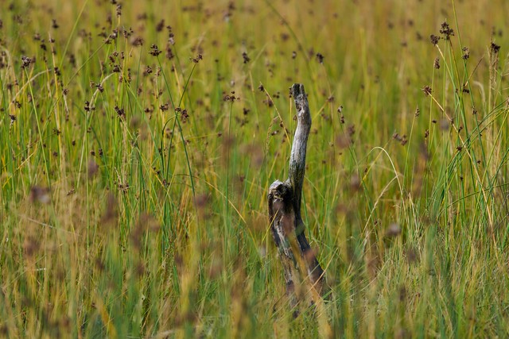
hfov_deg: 5.2
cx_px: 254
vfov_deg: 3.4
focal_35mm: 400
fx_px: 5656
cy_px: 170
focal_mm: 400
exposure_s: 1/1250
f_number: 4.5
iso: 400
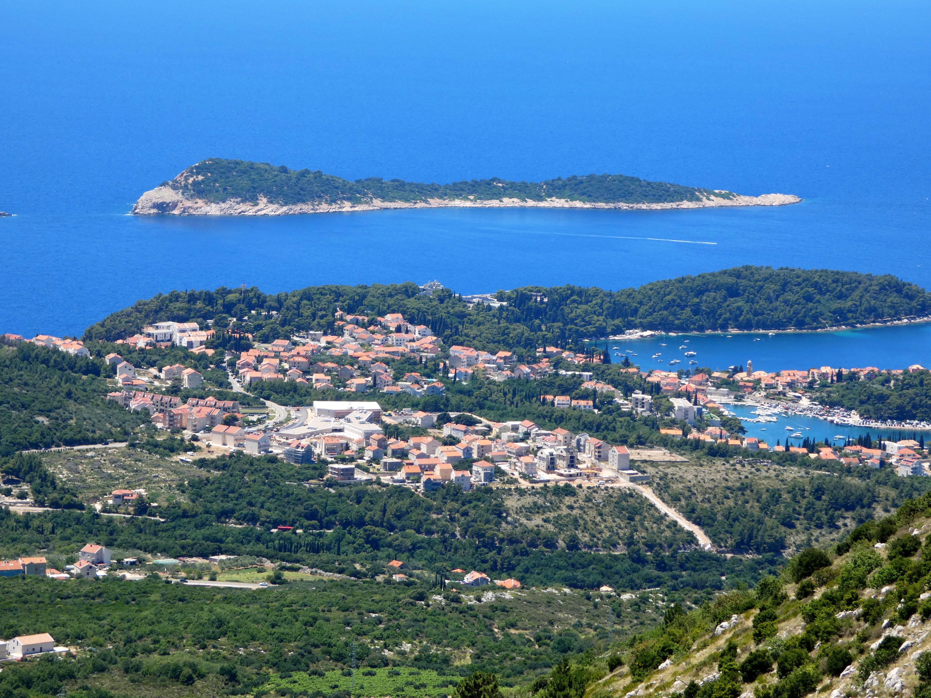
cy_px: 349
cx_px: 466
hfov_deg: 16.4
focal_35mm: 120
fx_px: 3227
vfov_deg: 12.3
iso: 80
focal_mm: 21.5
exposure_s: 1/320
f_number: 5.1
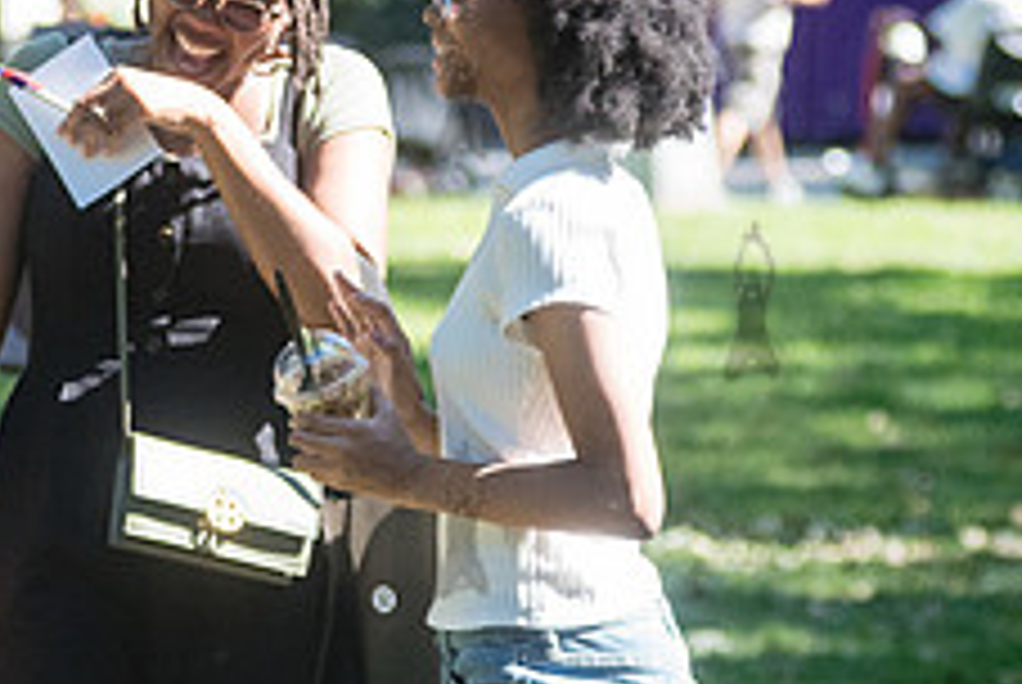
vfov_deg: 5.2
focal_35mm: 266
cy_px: 255
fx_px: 7561
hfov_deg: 7.7
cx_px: -219
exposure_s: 1/4000
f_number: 3.5
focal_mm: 86
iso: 2000
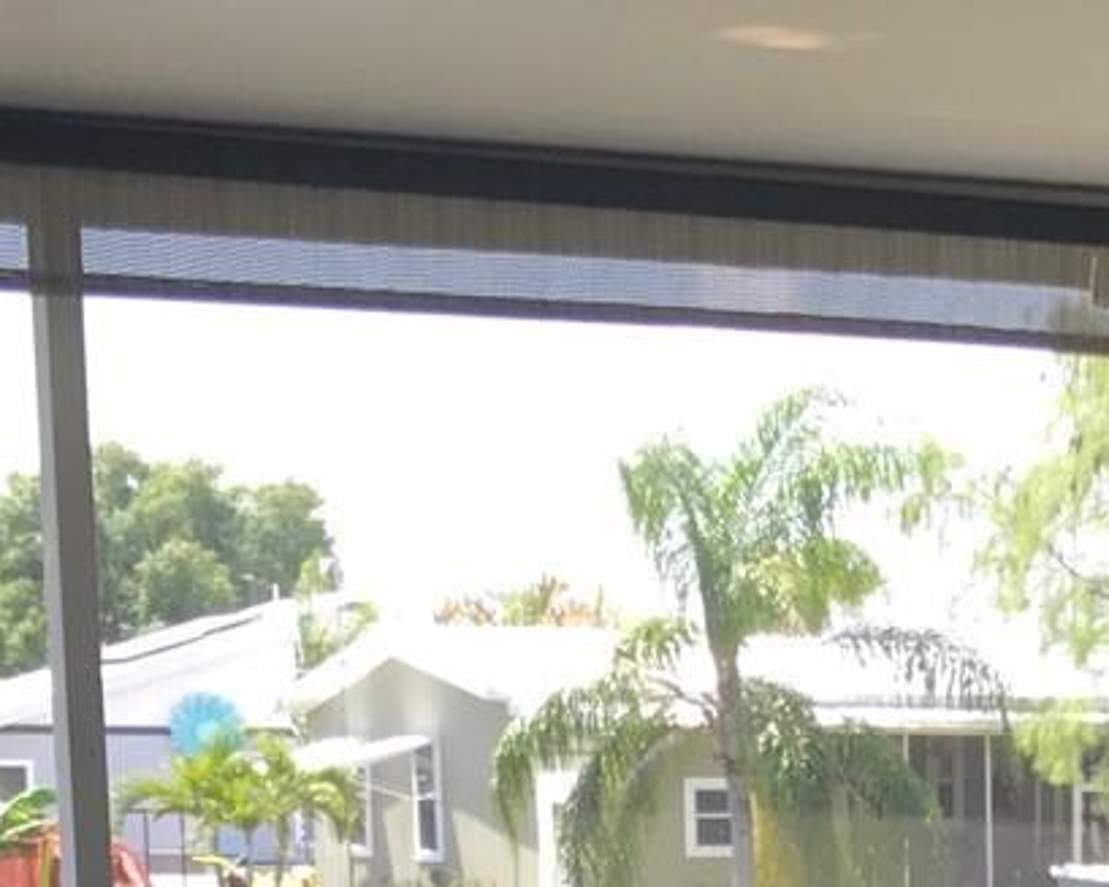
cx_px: 1082
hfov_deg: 17.6
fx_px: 3511
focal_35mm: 107
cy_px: 1538
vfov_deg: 13.1
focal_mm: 3.99
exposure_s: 1/209
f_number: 1.8
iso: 20
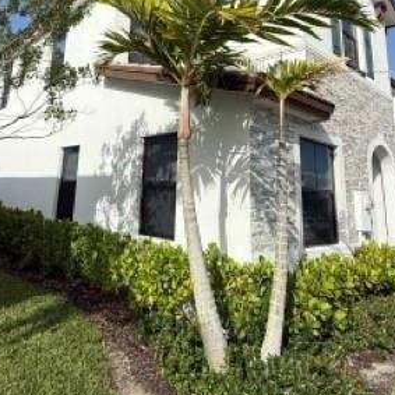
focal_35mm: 28
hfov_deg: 56.8
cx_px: 156
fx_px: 361
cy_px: 112
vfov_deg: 55.3
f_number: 2.2
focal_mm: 2.22
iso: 50
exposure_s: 1/3289
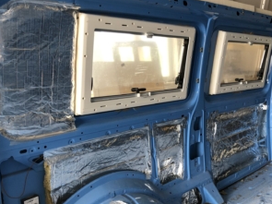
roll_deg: +3.4
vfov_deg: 37.7
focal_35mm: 38
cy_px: 106
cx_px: 172
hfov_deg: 48.5
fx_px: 298
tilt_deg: -8.1
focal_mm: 4
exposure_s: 1/33
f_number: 1.8
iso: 32
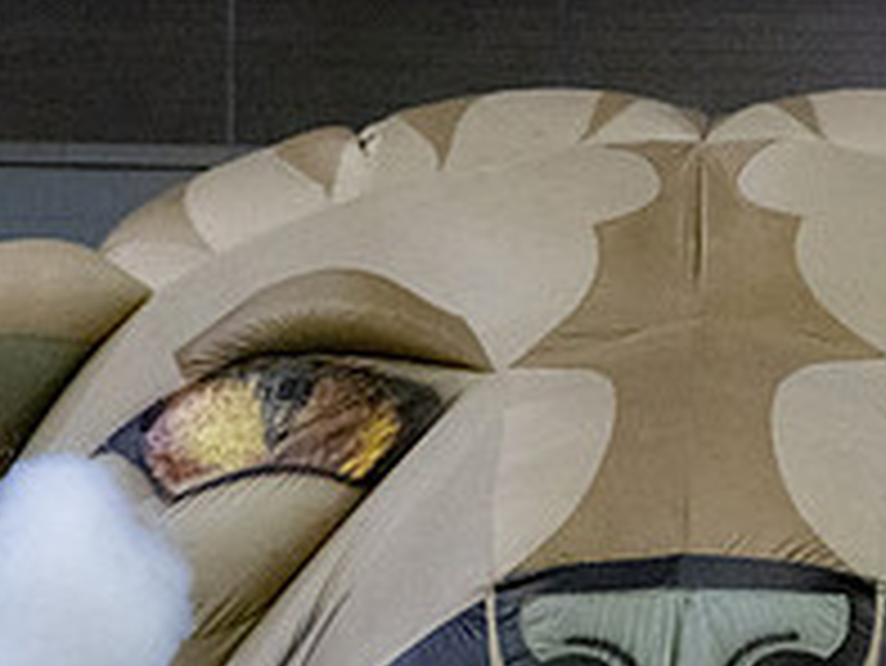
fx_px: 8759
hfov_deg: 5.8
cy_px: 1196
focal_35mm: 342
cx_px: 1052
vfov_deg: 4.3
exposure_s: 1/1250
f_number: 4
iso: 6400
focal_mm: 70
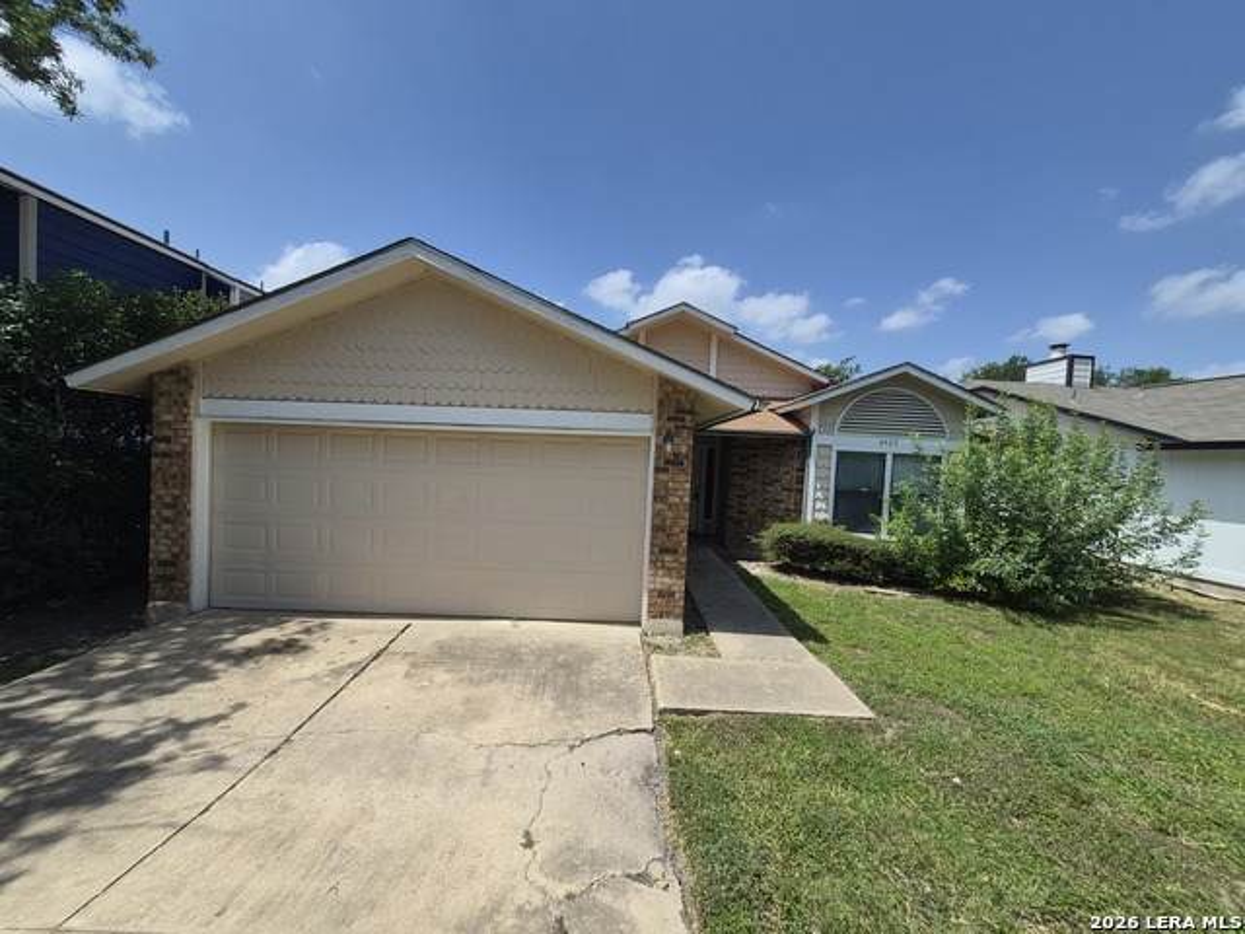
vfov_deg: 89.9
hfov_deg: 106.2
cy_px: 467
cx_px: 622
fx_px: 468
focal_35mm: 13
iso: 40
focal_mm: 1.74
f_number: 2.2
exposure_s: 1/2496
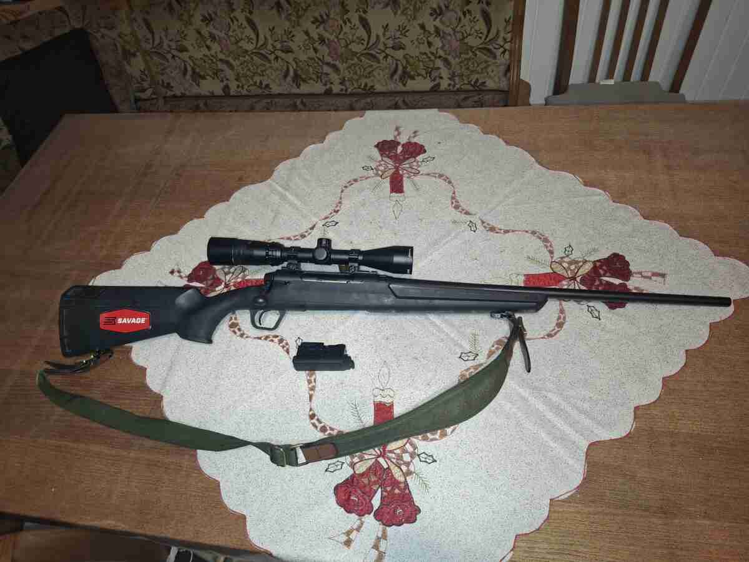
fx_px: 498
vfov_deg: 58.9
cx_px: 374
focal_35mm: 23
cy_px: 281
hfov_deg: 73.9
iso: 200
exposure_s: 1/50
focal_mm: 5.54
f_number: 1.8
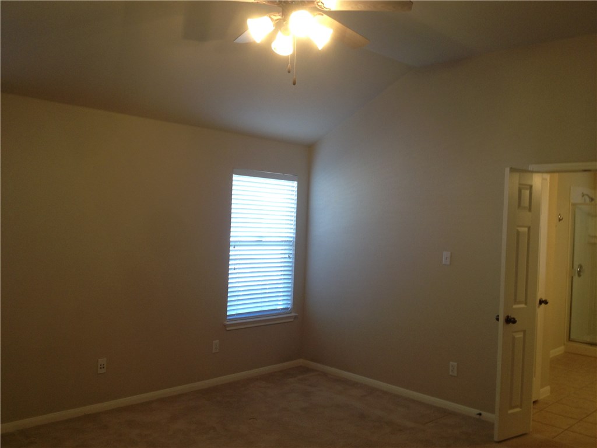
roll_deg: -1.4
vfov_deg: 40.7
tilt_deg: -2.7
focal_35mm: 35
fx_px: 604
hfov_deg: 52.6
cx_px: 298
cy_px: 224
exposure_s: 1/20
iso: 64
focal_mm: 4.28
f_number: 2.4
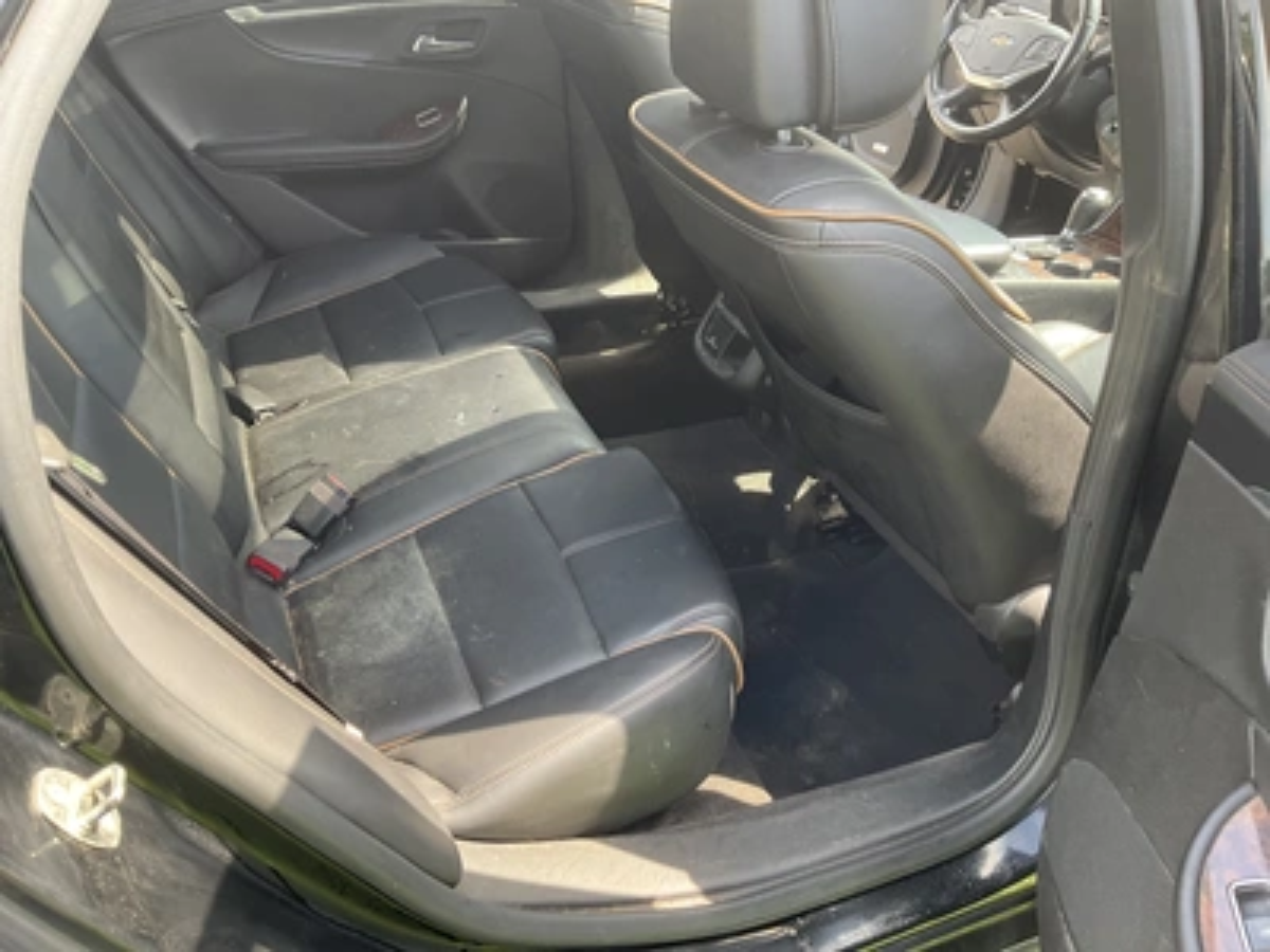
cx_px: 635
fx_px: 1064
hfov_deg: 61.7
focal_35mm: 29
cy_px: 476
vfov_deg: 48.2
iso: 50
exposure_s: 1/122
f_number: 1.8
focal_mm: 3
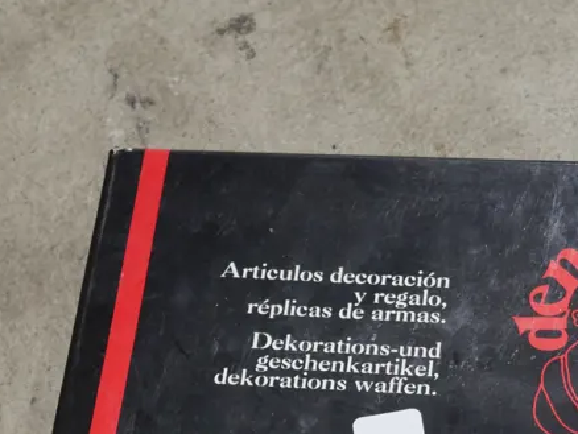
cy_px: 503
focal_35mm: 131
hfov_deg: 14.8
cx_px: 594
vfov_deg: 11.1
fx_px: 2189
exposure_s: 1/60
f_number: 5.3
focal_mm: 28
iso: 500
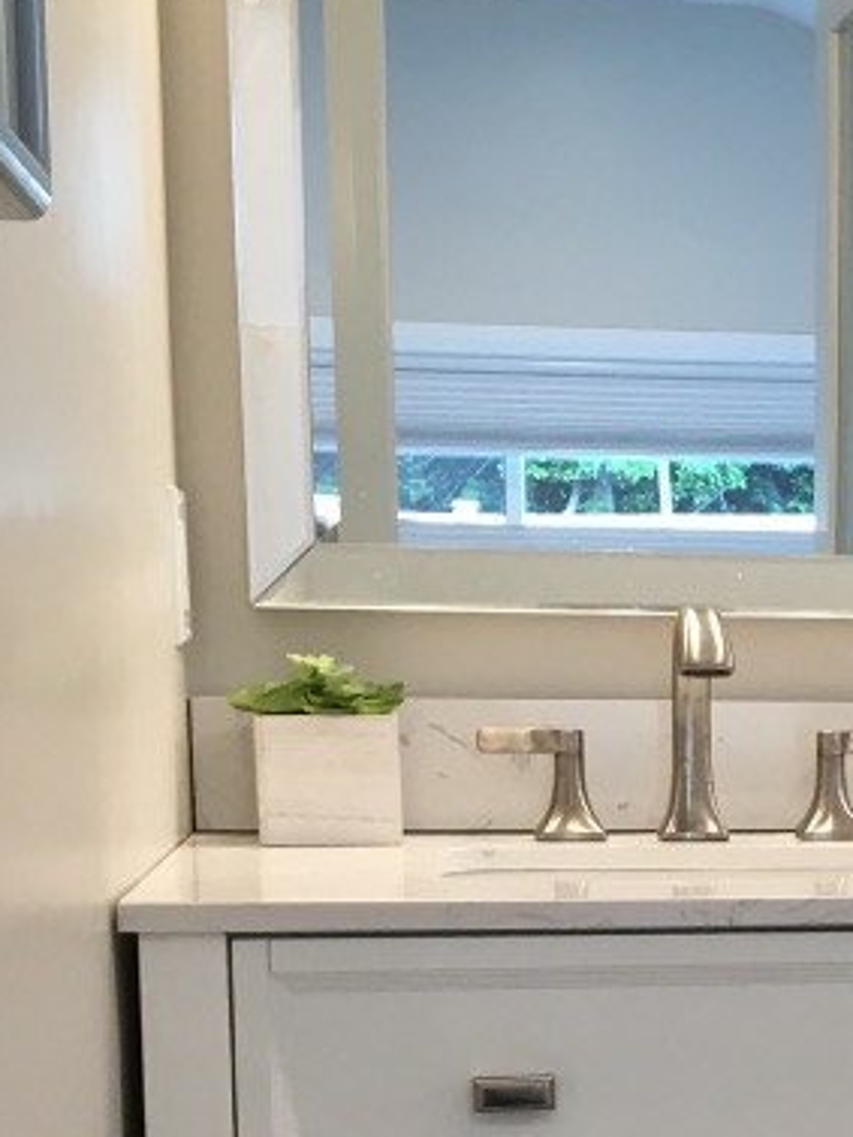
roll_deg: -0.8
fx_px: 2693
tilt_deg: -9.3
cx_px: 1046
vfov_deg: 23.1
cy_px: 1059
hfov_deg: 17.1
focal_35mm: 82
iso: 64
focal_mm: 4.15
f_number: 2.2
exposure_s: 1/30
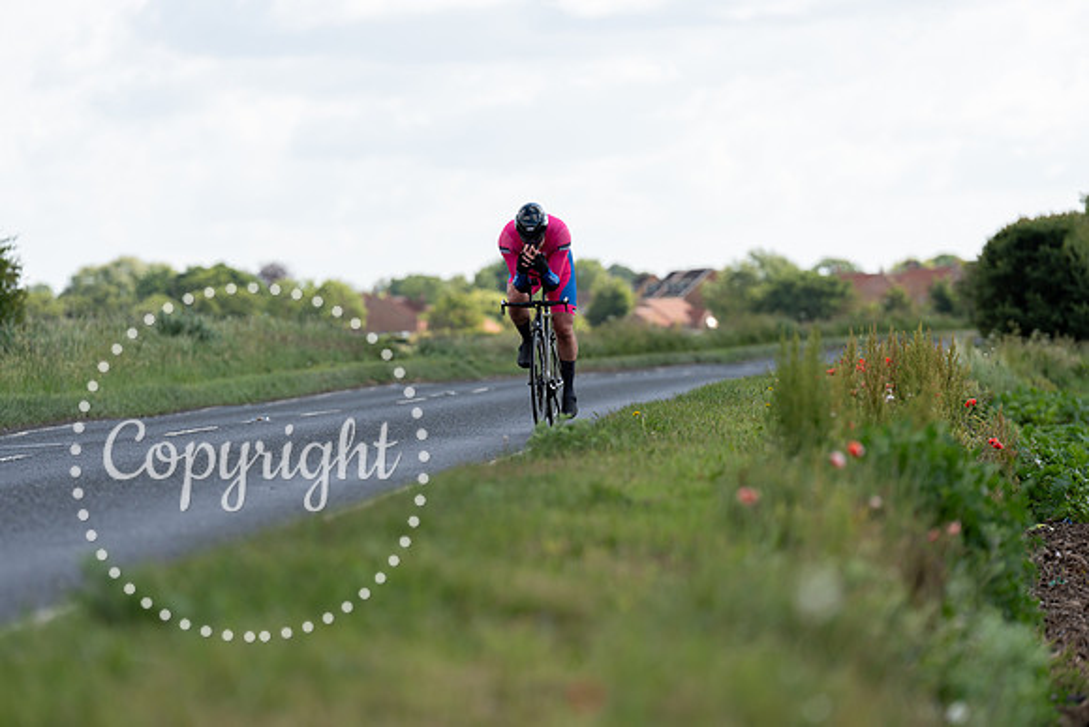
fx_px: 5446
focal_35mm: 180
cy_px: 364
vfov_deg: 7.6
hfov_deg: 11.4
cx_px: 544
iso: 100
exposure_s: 1/1000
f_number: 3.5
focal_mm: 180
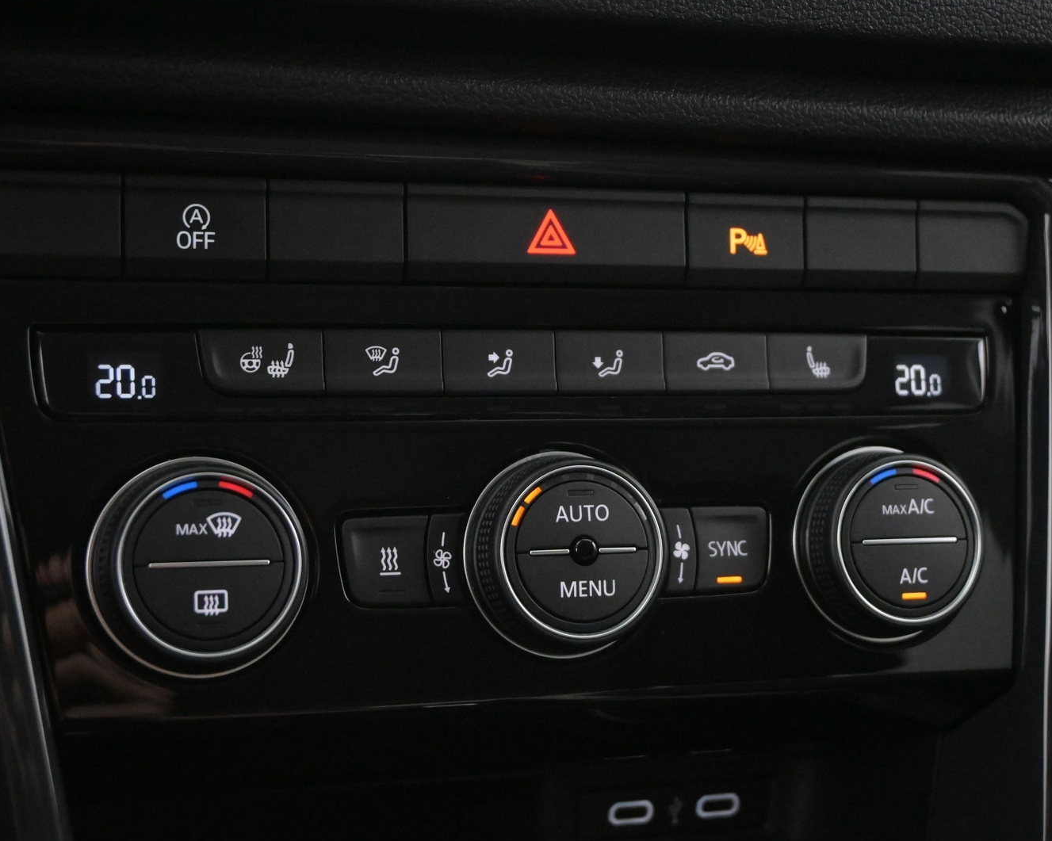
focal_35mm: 56
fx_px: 1739
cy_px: 423
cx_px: 539
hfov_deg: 33.7
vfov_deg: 27.2
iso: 8000
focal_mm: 32.5
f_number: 5
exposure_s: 1/50
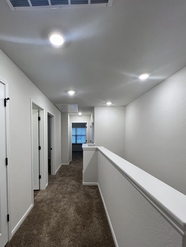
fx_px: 115
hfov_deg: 77.6
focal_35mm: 16
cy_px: 141
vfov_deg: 93.9
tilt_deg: -2.7
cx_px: 78
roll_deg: +0.4
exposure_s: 1/120
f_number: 1.8
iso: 200
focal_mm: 1.57
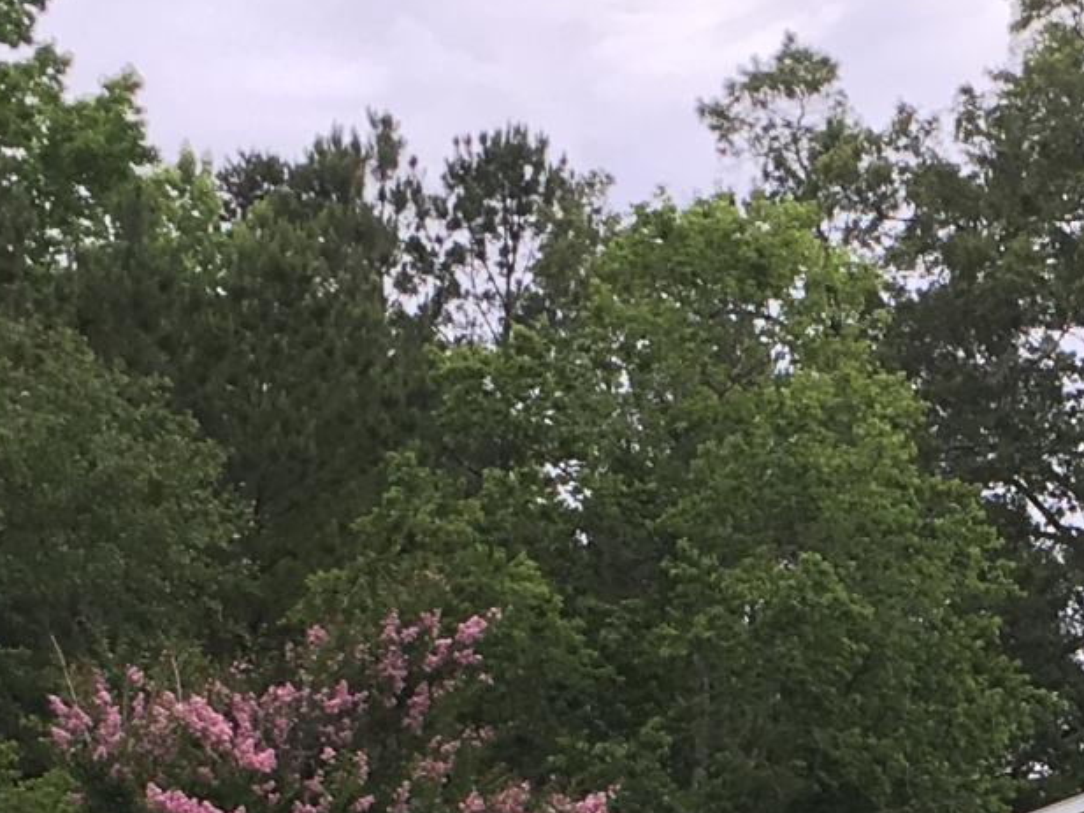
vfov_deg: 10.1
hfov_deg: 13.5
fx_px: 4416
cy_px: 1319
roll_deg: +0.0
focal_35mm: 141
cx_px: 1377
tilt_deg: +0.4
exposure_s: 1/222
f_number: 2.2
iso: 25
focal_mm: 4.15
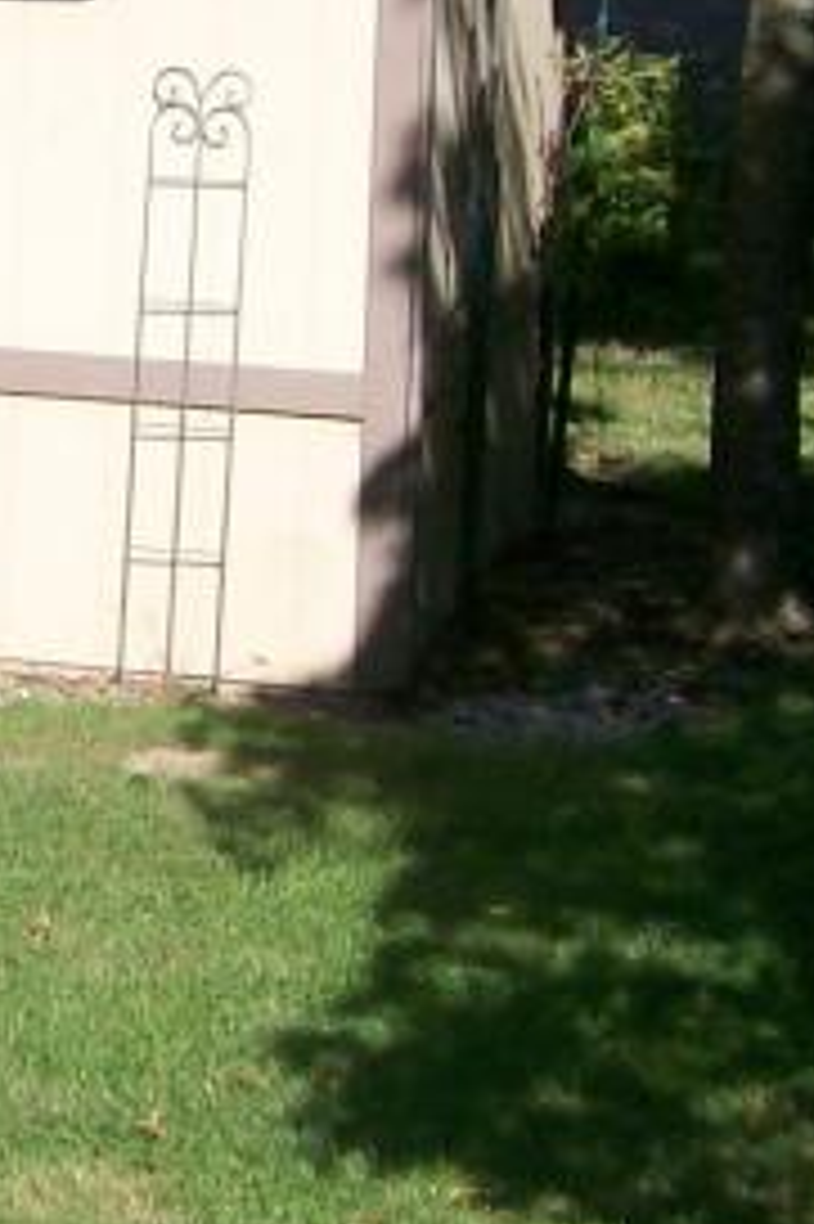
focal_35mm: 141
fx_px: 4788
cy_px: 418
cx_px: -625
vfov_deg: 14.5
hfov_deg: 9.3
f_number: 4.8
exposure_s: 1/501
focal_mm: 6
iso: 80
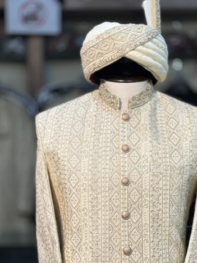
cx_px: 131
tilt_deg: -5.1
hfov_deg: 17.9
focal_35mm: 82
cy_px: 167
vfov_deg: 23.8
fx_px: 622
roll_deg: -1.1
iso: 64
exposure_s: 1/110
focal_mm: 6.86
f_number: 1.78
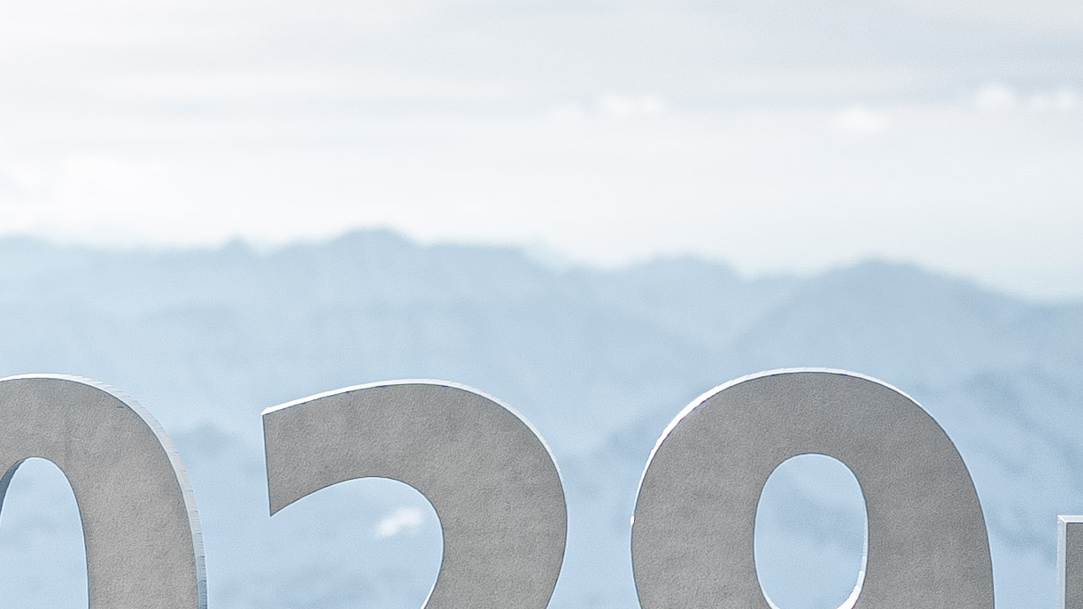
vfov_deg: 8.1
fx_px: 4250
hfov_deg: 13.4
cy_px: 686
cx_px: -719
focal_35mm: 148
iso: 125
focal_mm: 20
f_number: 1.8
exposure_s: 1/6400
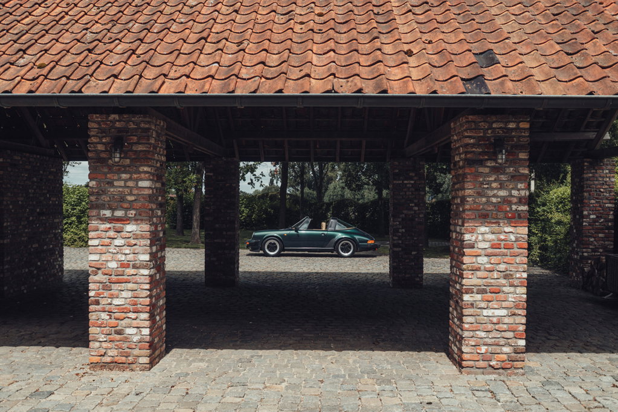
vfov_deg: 38.8
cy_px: 206
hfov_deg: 55.8
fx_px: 583
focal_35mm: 34
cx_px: 309
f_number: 5.6
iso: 100
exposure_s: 1/160
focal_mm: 34
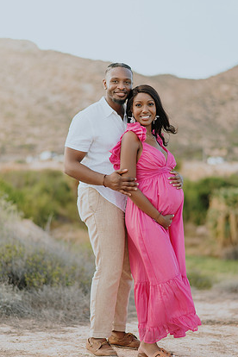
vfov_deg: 31.9
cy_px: 191
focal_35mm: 63
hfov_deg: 21.6
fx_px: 625
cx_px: 128
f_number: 1.4
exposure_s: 1/640
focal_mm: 58
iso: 50
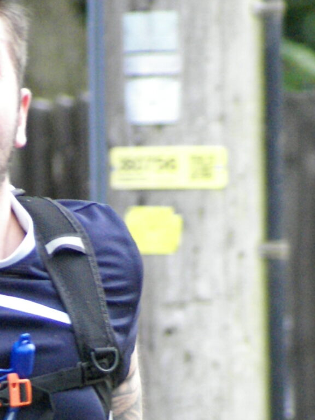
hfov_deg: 1.5
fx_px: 12267
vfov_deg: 2.0
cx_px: -66
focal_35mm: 1011
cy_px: 575
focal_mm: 210
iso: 1600
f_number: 5.6
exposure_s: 1/200
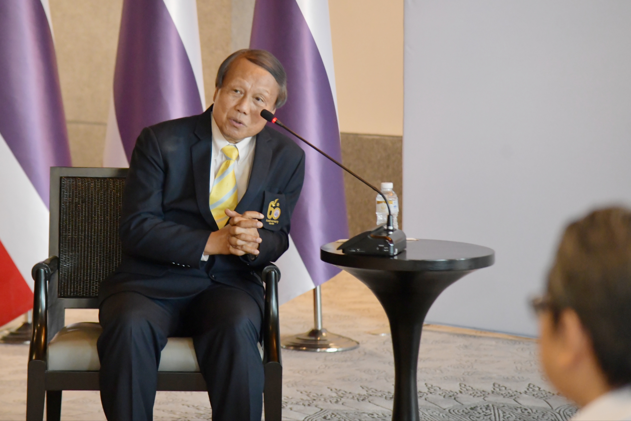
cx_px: 316
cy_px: 210
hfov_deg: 17.1
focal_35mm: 120
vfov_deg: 11.4
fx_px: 2103
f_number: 4
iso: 2000
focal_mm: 120
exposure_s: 1/200
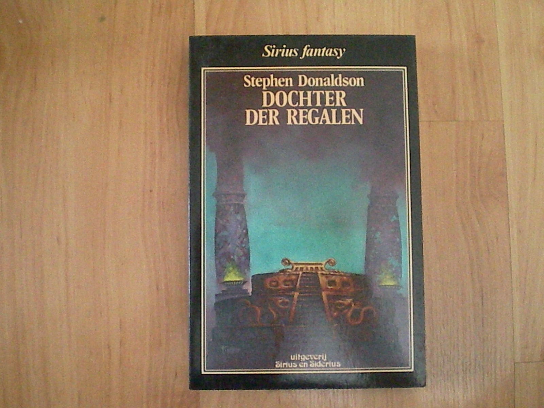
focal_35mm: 38
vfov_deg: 37.7
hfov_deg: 49.0
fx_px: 597
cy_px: 204
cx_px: 272
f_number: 3.1
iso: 1575
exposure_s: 1/100
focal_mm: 6.3
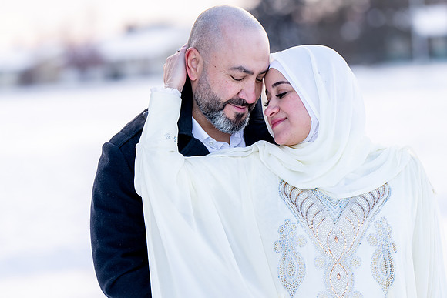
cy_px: 149
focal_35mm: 211
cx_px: 216
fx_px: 2622
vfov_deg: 6.5
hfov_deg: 9.7
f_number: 4.5
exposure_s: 1/125
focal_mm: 200
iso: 100
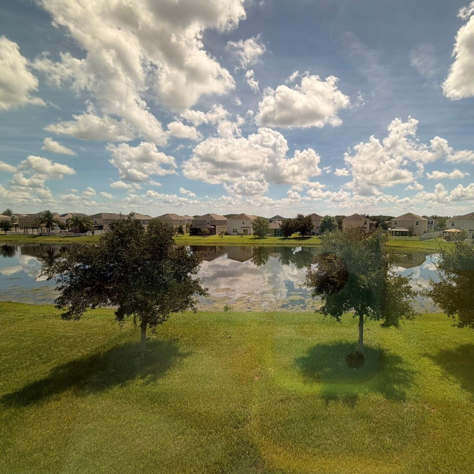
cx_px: 293
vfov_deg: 84.0
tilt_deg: -4.1
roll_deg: -0.5
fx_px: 263
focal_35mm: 17
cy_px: 237
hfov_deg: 82.5
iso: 20
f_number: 2.2
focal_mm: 2.22
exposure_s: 1/820
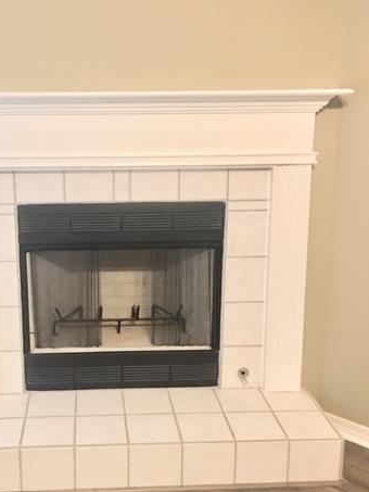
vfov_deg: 45.7
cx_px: 116
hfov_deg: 34.7
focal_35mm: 41
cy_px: 226
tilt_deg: -11.7
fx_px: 582
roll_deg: +0.8
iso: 80
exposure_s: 1/10
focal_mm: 4.15
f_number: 2.2
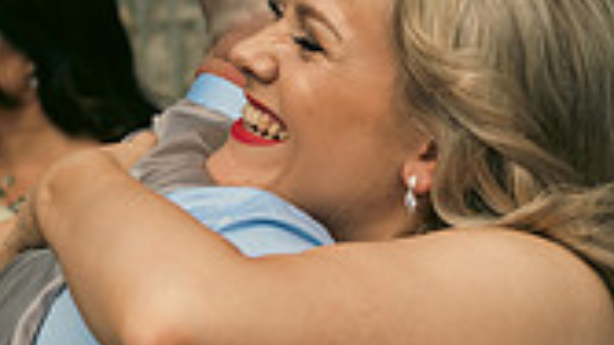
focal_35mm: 138
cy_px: 270
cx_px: 305
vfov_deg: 8.8
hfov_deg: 15.6
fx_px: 2247
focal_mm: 38
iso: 125
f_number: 3.5
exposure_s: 1/2500
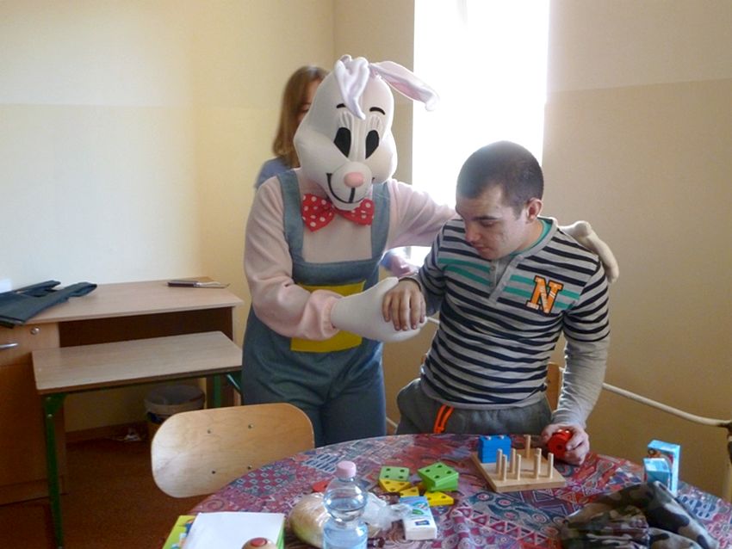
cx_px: 366
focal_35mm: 32
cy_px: 274
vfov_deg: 44.2
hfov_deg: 56.8
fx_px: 677
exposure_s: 1/60
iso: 400
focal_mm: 5.7
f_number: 3.5
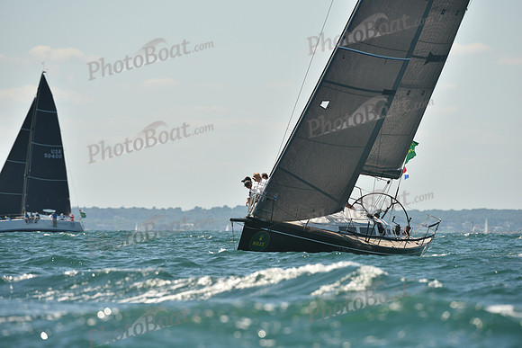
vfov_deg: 3.4
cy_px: 174
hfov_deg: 5.2
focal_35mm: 400
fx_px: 5801
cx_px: 261
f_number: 7.1
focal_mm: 400
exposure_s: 1/1000
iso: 250
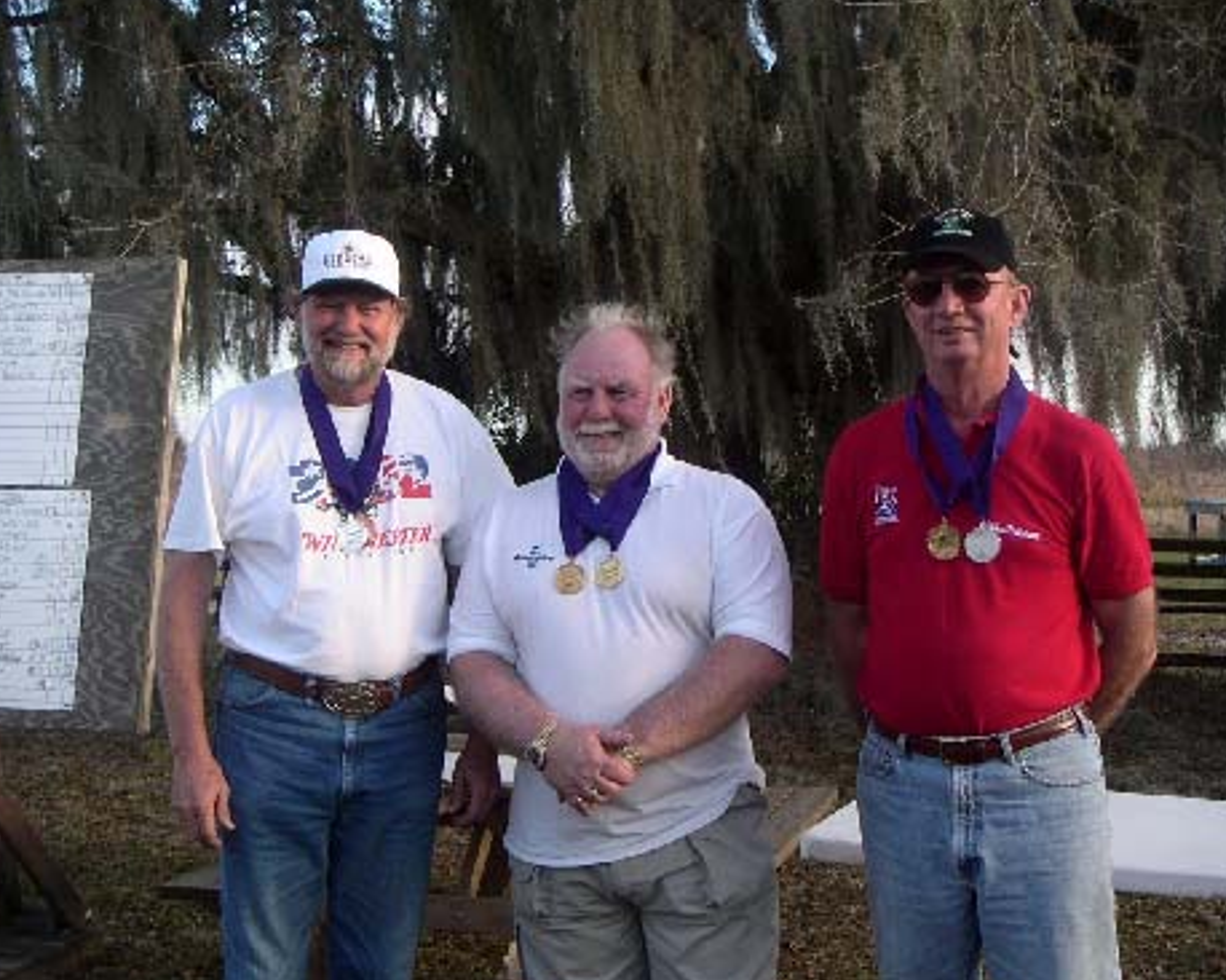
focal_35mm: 48
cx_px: 626
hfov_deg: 38.8
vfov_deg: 31.4
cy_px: 486
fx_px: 1741
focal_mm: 7
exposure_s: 1/150
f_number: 2.9
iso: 50
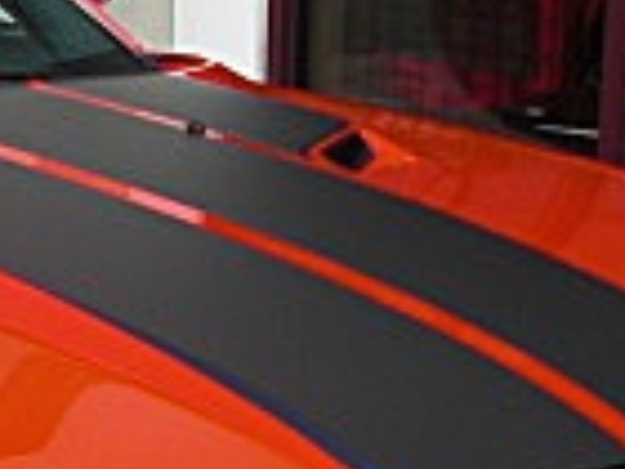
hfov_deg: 11.8
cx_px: -152
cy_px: 590
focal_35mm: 164
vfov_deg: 8.9
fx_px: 2961
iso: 50
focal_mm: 6.3
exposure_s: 1/800
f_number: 2.8
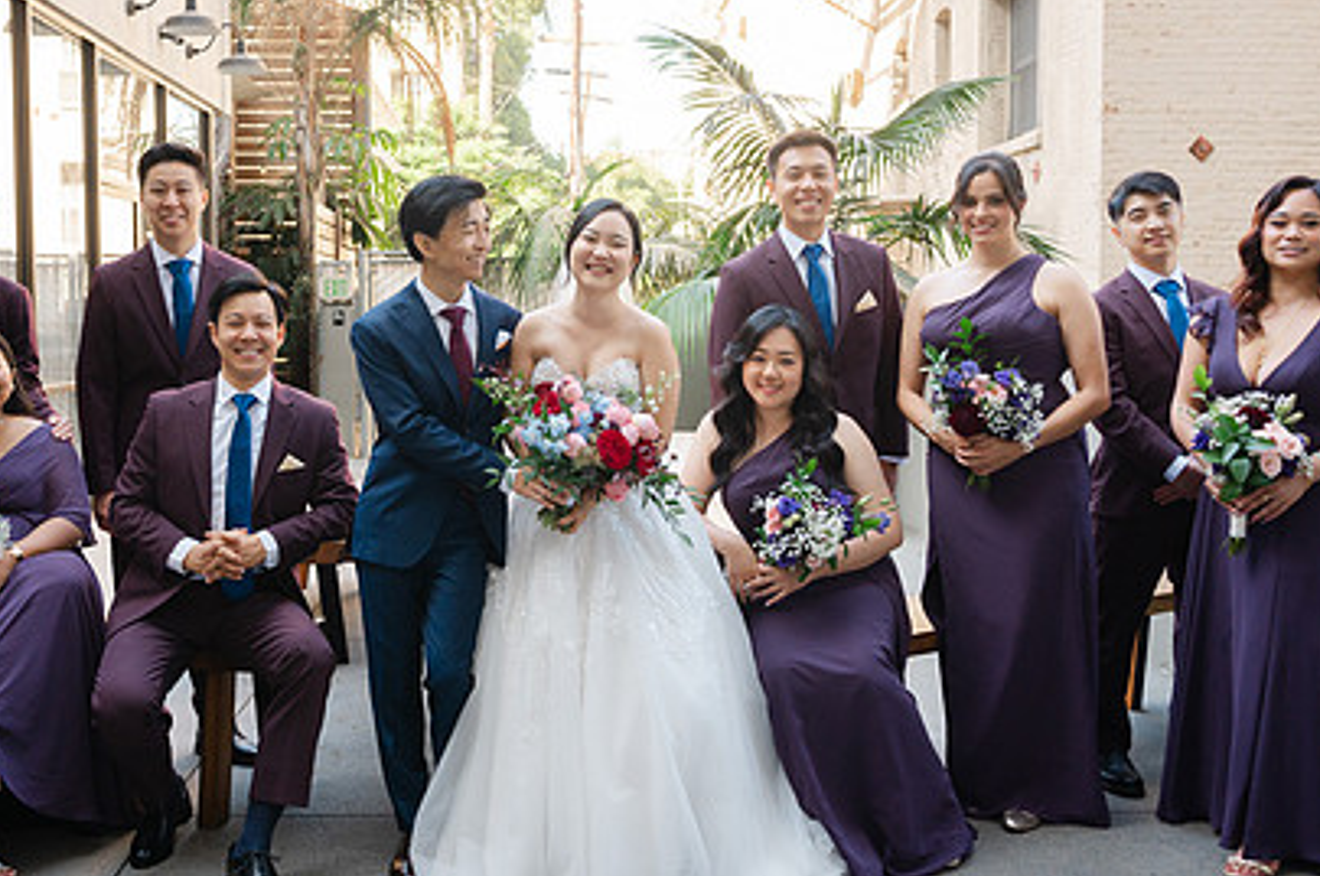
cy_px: 384
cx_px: 541
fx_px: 1502
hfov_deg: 47.2
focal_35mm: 41
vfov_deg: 32.5
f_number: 5
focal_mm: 28
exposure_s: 1/200
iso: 400
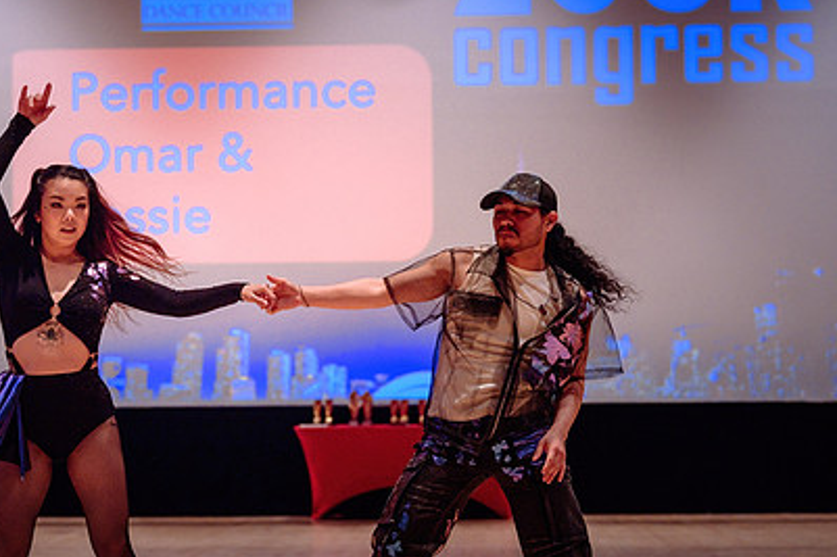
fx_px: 2370
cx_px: 374
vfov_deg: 13.4
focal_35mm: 102
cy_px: 343
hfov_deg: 20.0
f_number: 2.8
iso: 1600
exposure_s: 1/160
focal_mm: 70
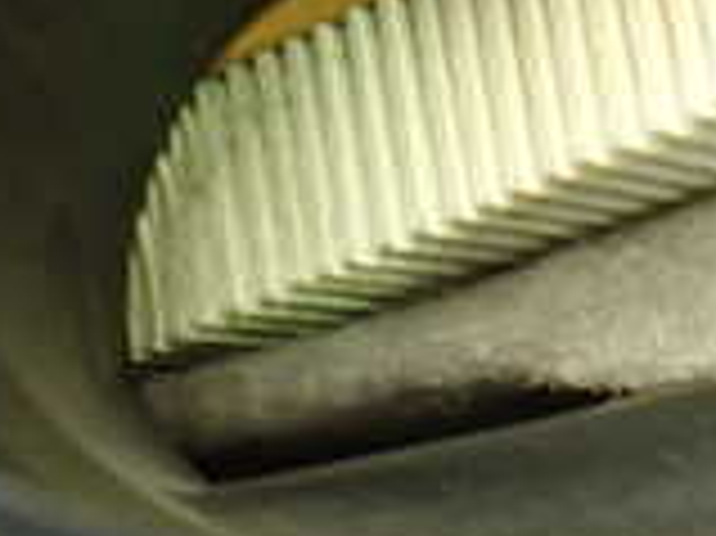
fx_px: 2336
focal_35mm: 113
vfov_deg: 12.7
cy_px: -117
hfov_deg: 16.9
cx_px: 784
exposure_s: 1/30
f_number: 2.3
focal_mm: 5.4
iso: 800
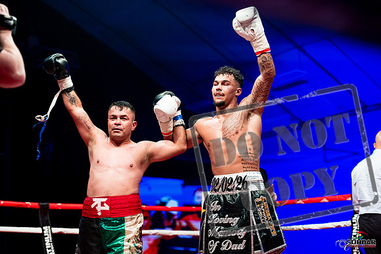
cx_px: 190
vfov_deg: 20.0
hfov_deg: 29.6
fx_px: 720
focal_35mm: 68
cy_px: 127
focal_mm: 68
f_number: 2.8
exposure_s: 1/1000
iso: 4000
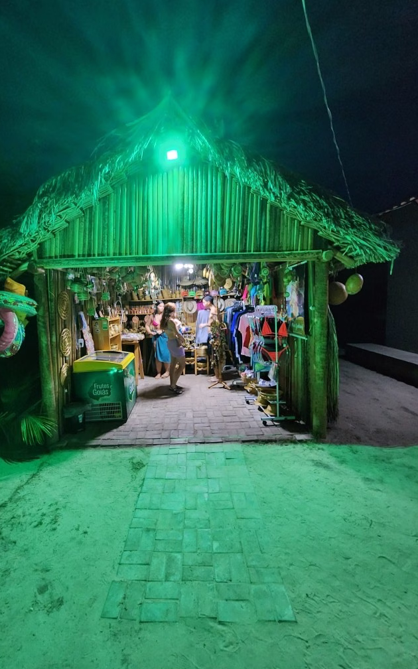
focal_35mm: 14
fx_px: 255
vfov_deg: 105.3
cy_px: 338
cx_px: 174
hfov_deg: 78.0
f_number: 2.2
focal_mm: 2.2
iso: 800
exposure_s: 1/24
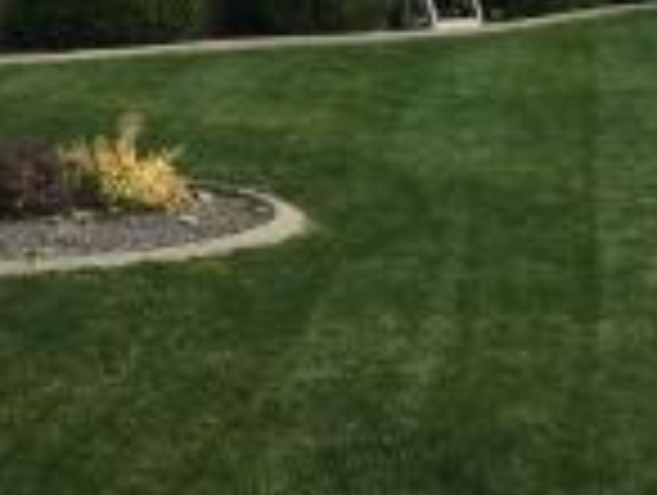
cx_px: 130
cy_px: 63
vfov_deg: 11.6
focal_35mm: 127
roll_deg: +0.3
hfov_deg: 15.4
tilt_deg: -1.9
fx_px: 2414
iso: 32
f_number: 2.2
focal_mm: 4.15
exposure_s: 1/898
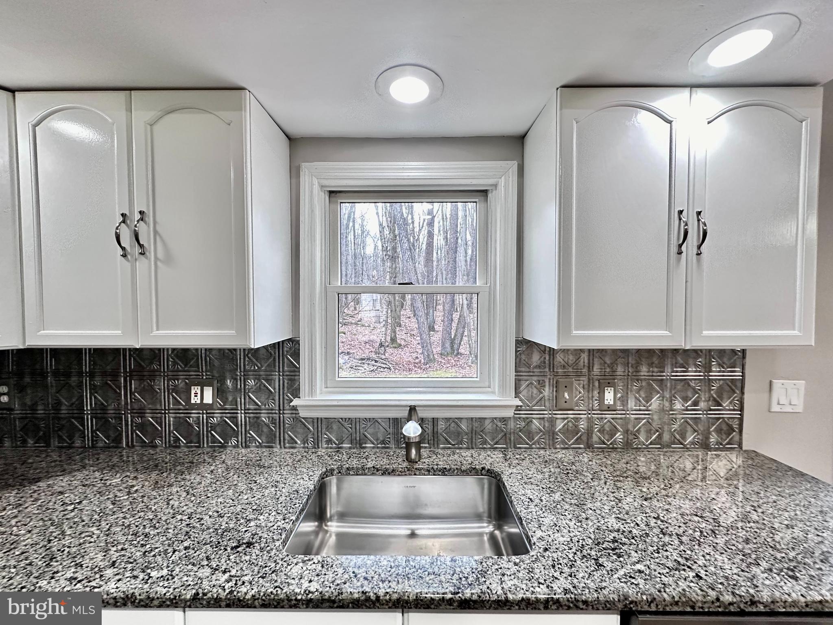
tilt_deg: -1.5
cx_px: 416
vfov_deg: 85.7
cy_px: 312
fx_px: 337
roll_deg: -0.3
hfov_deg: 102.1
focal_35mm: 14
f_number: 2.2
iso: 320
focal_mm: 2.22
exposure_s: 1/60
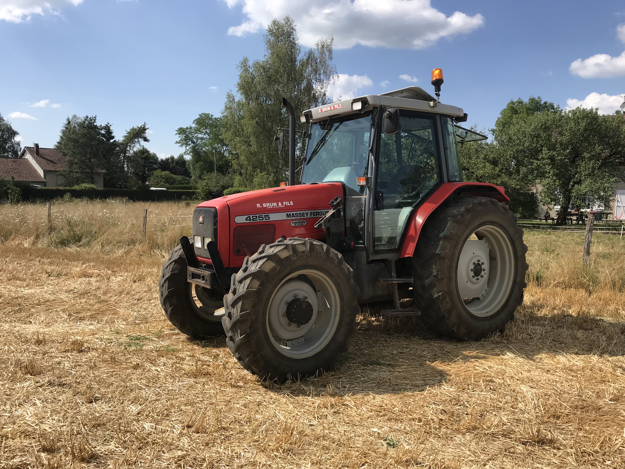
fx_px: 506
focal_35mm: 28
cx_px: 312
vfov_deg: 49.7
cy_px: 234
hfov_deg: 63.4
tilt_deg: -3.4
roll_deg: -1.1
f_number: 1.8
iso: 20
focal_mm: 3.99
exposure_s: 1/2179
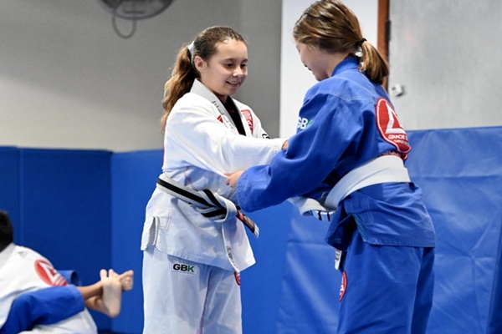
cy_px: 167
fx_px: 1171
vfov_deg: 16.3
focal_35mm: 84
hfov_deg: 24.2
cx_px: 251
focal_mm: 84
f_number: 2.8
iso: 10000
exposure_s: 1/500
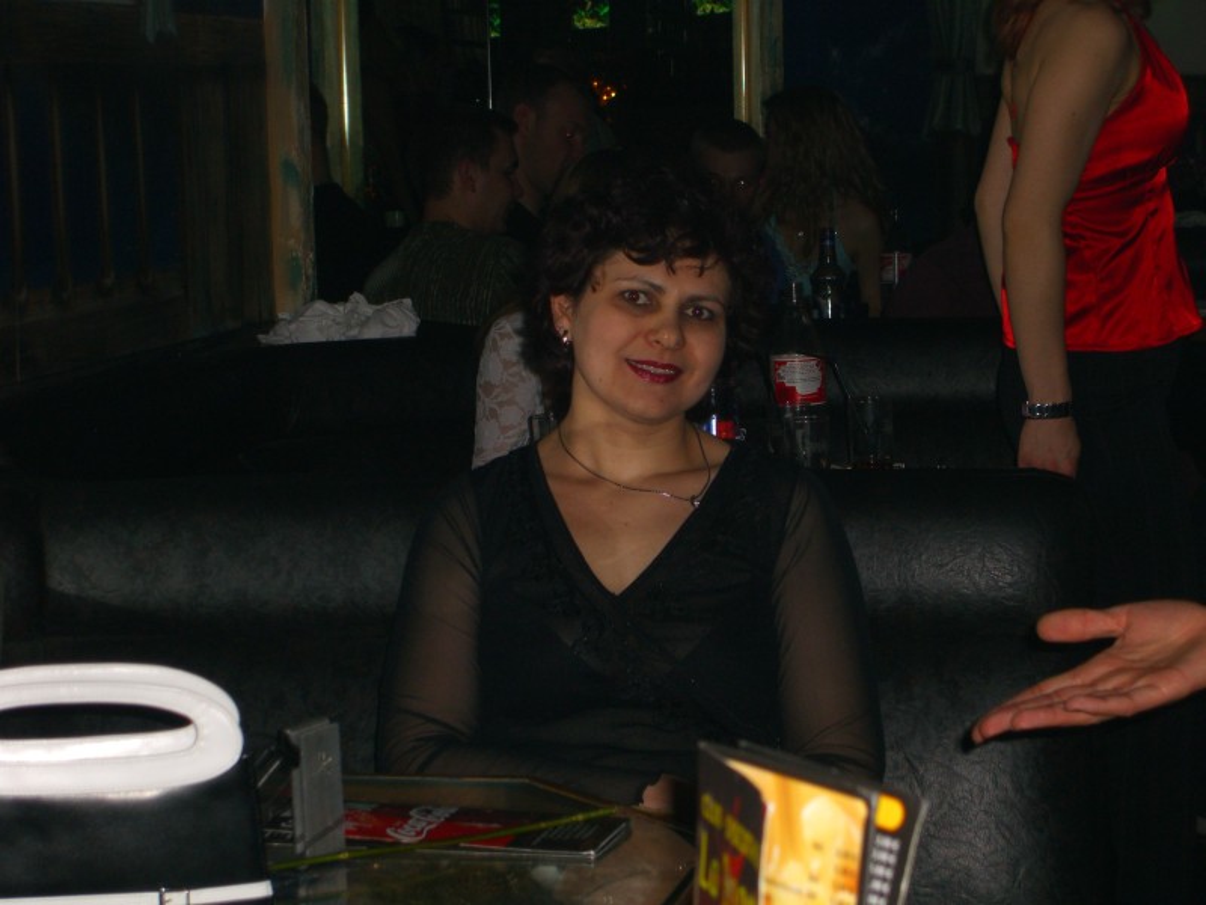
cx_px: 603
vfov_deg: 15.6
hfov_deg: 20.7
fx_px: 3310
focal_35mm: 95
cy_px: 452
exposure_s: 1/60
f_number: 4.8
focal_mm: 19.7
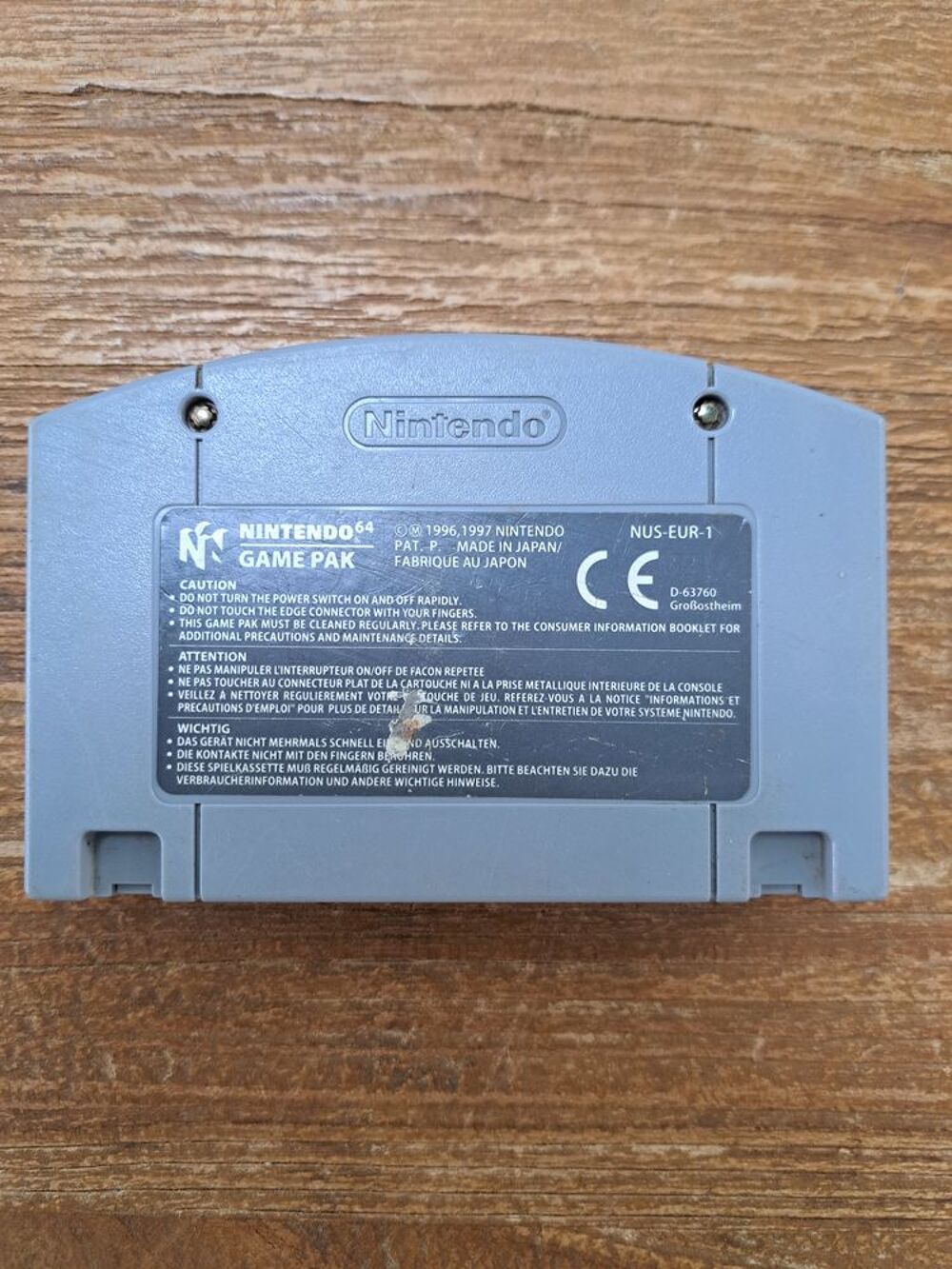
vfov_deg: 71.6
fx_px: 880
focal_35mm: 24
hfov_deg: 56.8
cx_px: 476
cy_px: 634
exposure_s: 1/60
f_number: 1.8
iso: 160
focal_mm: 5.23
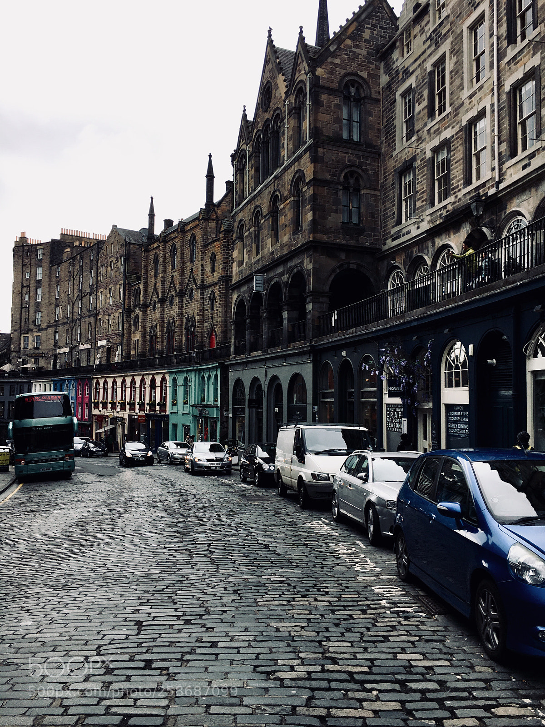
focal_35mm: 29
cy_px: 364
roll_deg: -2.2
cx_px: 272
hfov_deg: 48.2
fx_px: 609
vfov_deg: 61.7
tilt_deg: +4.2
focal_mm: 4.15
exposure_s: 1/962
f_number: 2.2
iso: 25
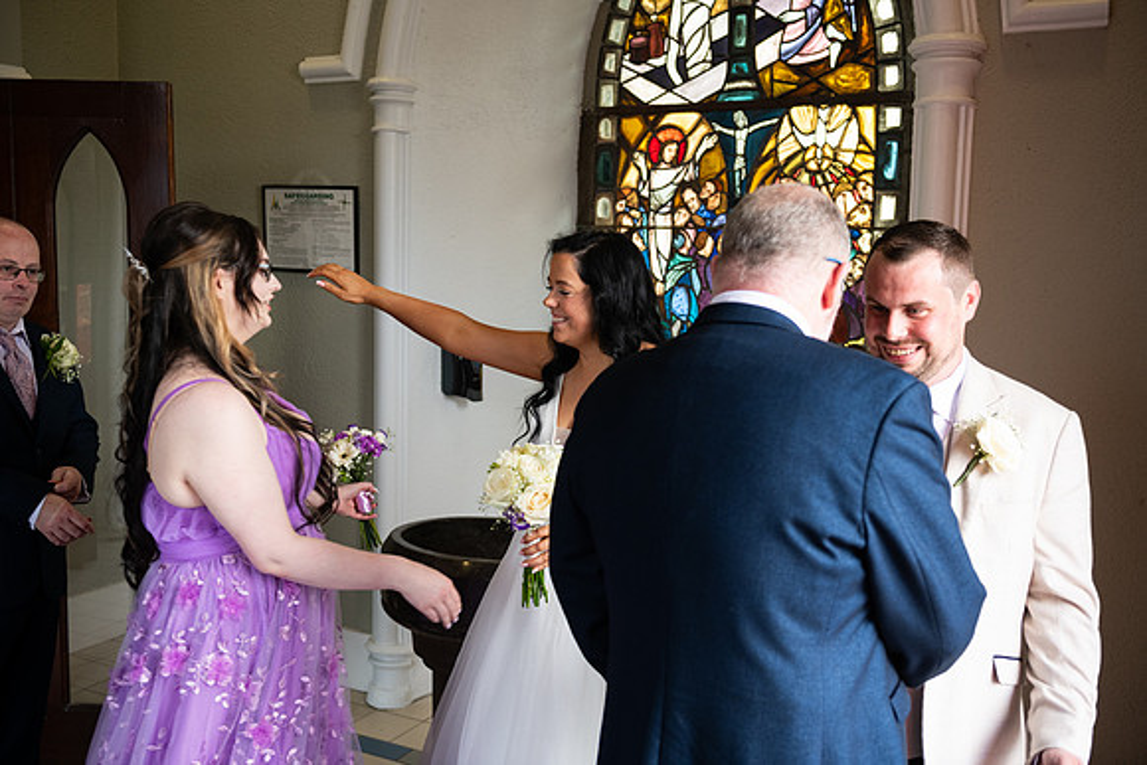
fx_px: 1115
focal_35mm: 35
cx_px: 574
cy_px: 382
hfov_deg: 54.4
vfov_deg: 37.9
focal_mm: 35
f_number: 3.5
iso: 640
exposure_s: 1/160
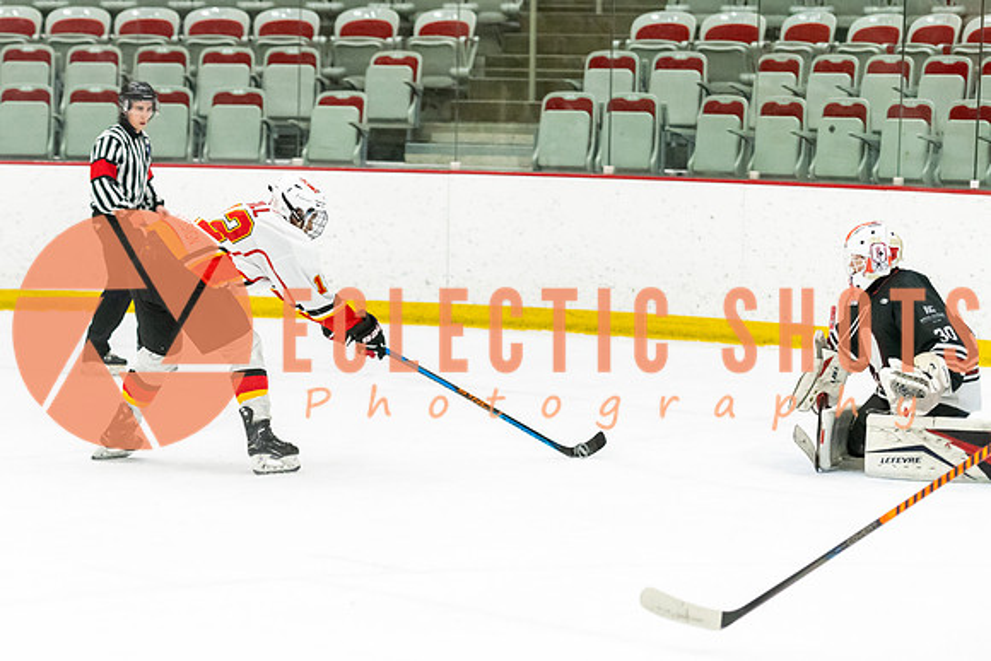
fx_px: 4535
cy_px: 300
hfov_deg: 12.4
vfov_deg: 8.3
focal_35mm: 165
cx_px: 194
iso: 3200
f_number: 2.8
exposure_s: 1/640
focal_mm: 102
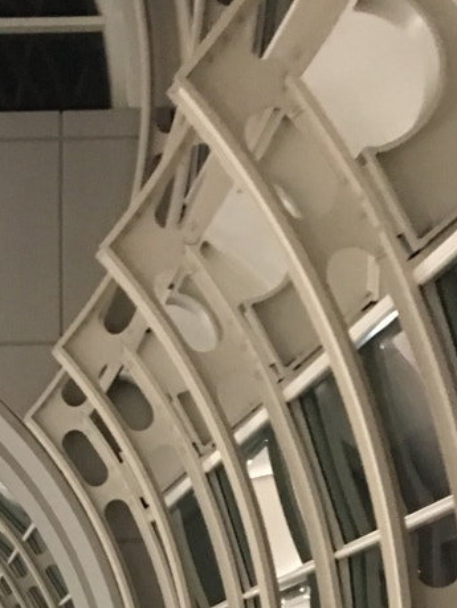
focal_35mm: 101
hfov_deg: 14.1
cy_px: 935
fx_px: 1775
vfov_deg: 17.3
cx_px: -144
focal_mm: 4.15
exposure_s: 1/10
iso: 80
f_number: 2.2
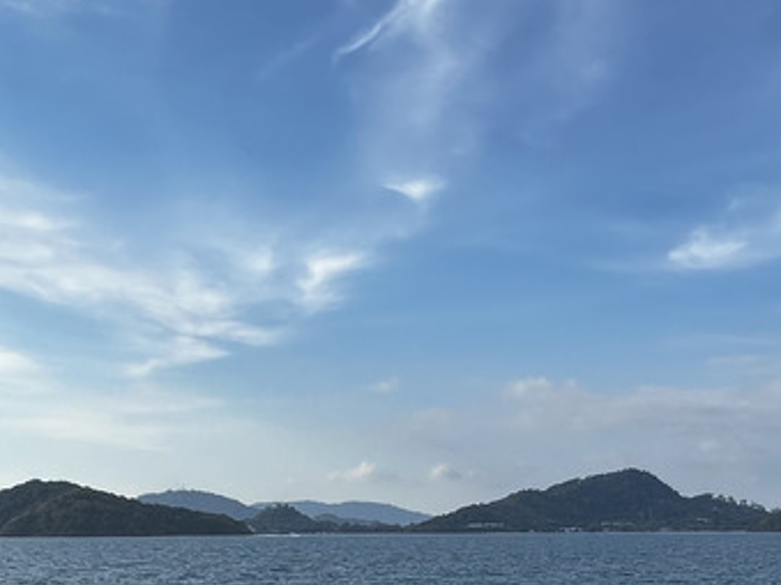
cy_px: 541
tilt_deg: -0.6
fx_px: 1037
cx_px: 564
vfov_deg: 30.0
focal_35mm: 46
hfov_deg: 40.3
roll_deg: +0.7
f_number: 1.8
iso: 32
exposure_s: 1/1623
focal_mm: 1.57
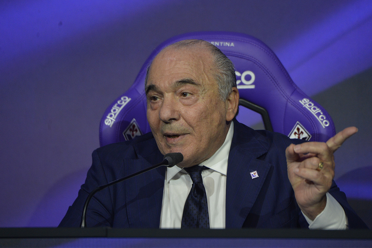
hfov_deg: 5.2
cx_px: 186
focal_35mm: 400
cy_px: 124
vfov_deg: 3.4
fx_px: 4133
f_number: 5.6
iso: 2000
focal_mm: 400
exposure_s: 1/200
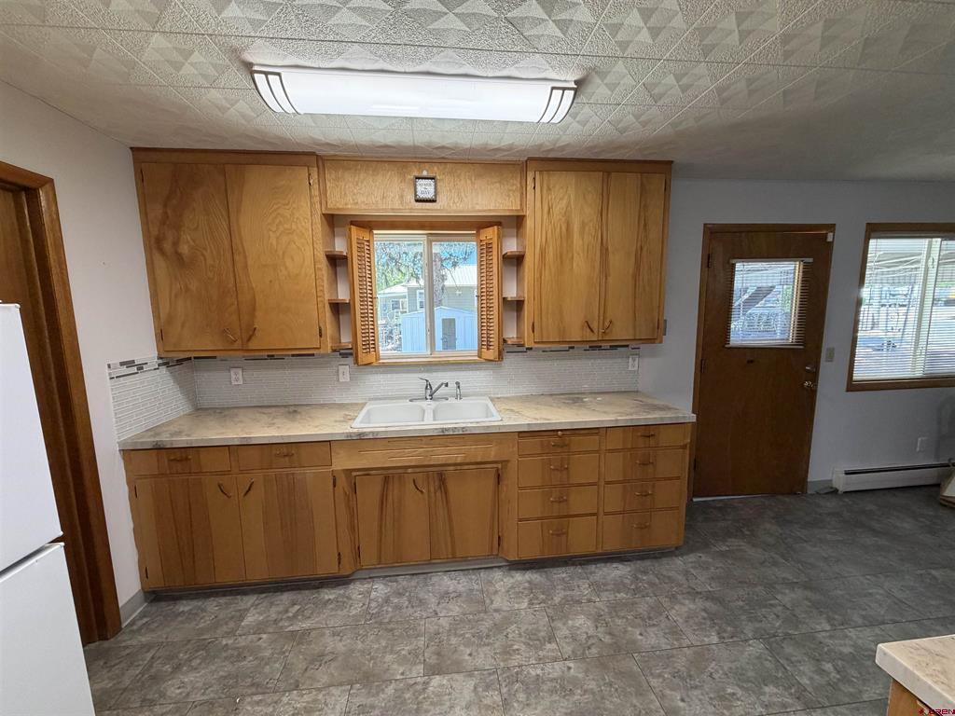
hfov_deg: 102.1
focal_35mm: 14
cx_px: 478
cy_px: 358
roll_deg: +1.1
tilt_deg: -6.5
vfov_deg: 85.7
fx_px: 386
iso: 200
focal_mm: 2.22
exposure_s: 1/120
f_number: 2.2
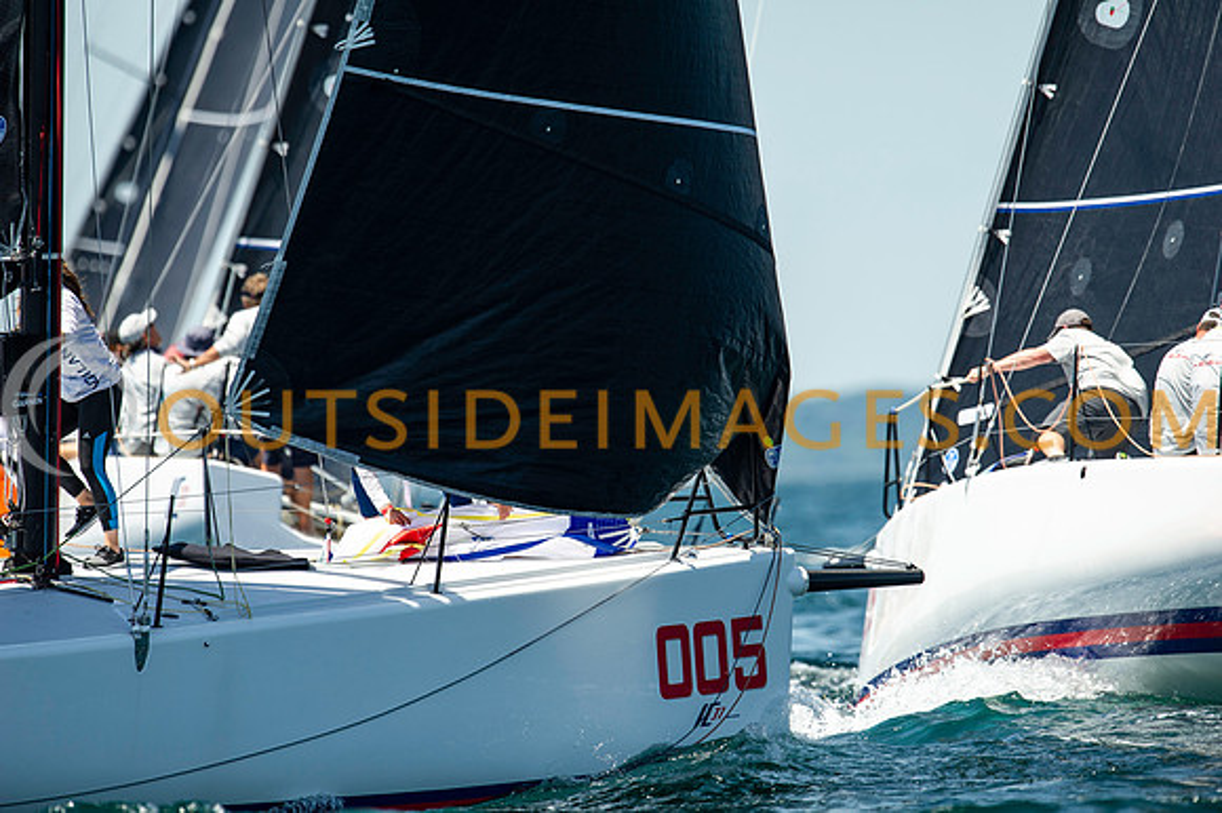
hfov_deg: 3.4
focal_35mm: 600
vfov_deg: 2.3
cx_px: 611
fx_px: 20354
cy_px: 406
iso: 400
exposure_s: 1/1600
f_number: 5
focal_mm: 600
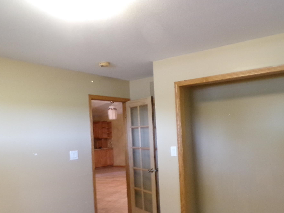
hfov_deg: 52.4
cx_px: 164
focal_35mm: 35
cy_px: 136
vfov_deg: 40.4
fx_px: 287
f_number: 3
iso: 500
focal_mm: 4.3
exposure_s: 1/17
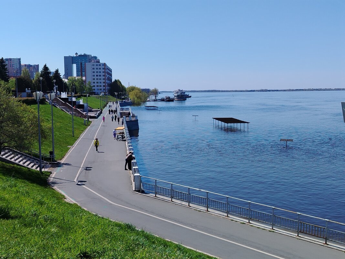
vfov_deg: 31.5
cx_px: 172
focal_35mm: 46
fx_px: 458
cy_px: 130
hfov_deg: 41.2
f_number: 1.75
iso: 100
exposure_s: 1/1281
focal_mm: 5.25
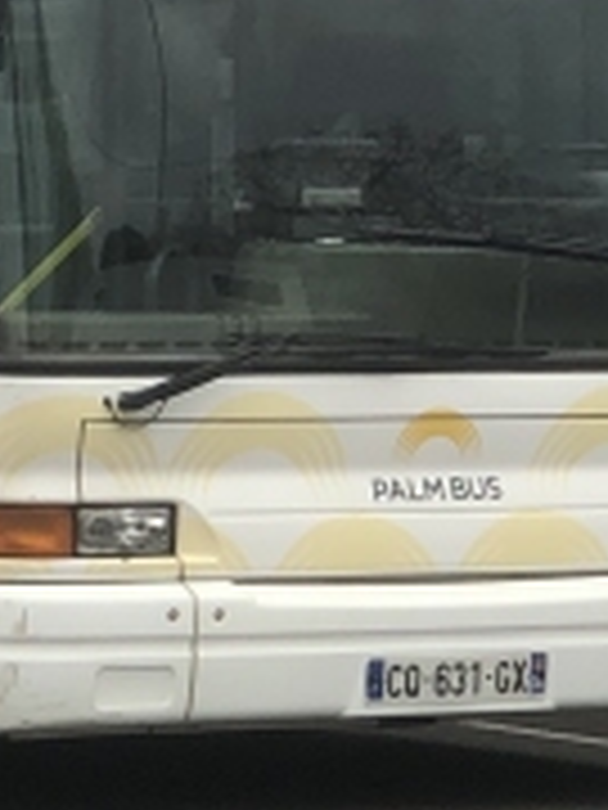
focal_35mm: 289
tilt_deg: -1.8
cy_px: 400
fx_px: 6768
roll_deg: -0.3
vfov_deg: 6.9
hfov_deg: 5.1
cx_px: -360
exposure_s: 1/178
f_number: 2.4
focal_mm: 6
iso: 16
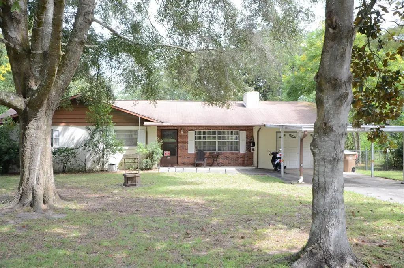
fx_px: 403
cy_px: 134
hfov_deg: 53.2
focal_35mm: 36
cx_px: 202
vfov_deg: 36.7
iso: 220
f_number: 5.6
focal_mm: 24
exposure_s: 1/125
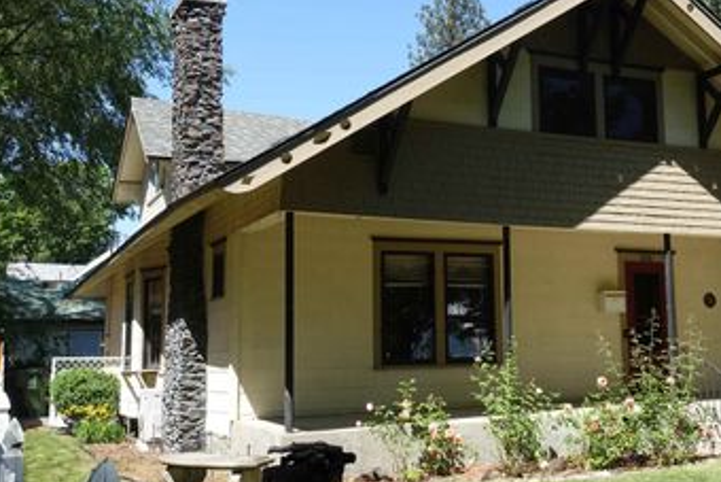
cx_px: 486
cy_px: 213
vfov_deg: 28.7
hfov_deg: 41.3
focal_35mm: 47
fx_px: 942
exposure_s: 1/250
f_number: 5.6
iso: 125
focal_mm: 11.81
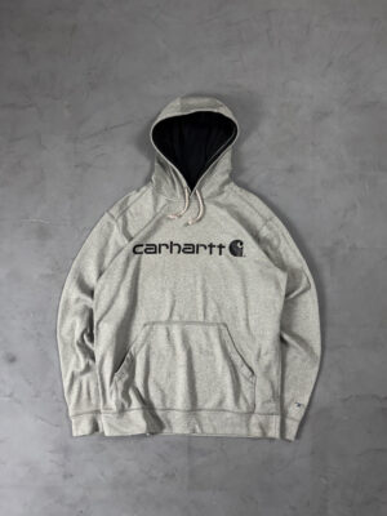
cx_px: 194
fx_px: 358
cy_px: 258
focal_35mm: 24
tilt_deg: -84.9
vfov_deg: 71.6
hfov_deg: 56.8
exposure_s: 1/120
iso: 200
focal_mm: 6.76
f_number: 1.78
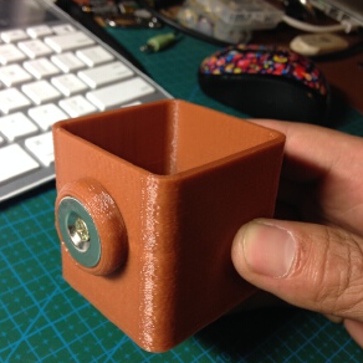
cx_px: 179
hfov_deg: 41.9
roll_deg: -16.1
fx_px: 475
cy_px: 183
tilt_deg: -39.4
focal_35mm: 40
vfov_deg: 41.9
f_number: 2.4
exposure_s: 1/20
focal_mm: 4.12
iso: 125
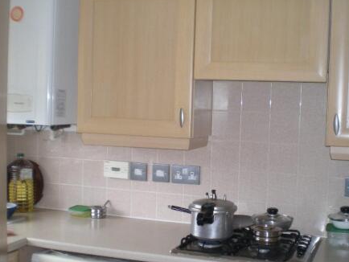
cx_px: 222
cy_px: 143
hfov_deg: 37.2
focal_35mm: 51
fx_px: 514
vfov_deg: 28.6
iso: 85
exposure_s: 1/30
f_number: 3.1
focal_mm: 6.3
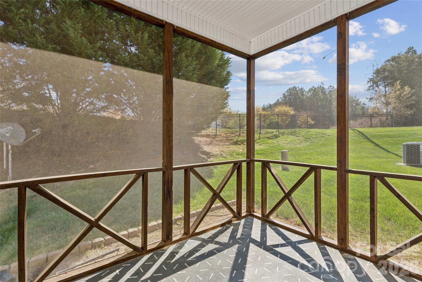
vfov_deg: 72.4
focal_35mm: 16
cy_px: 141
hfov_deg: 95.3
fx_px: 192
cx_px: 211
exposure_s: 1/20
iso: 100
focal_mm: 16.4
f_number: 13
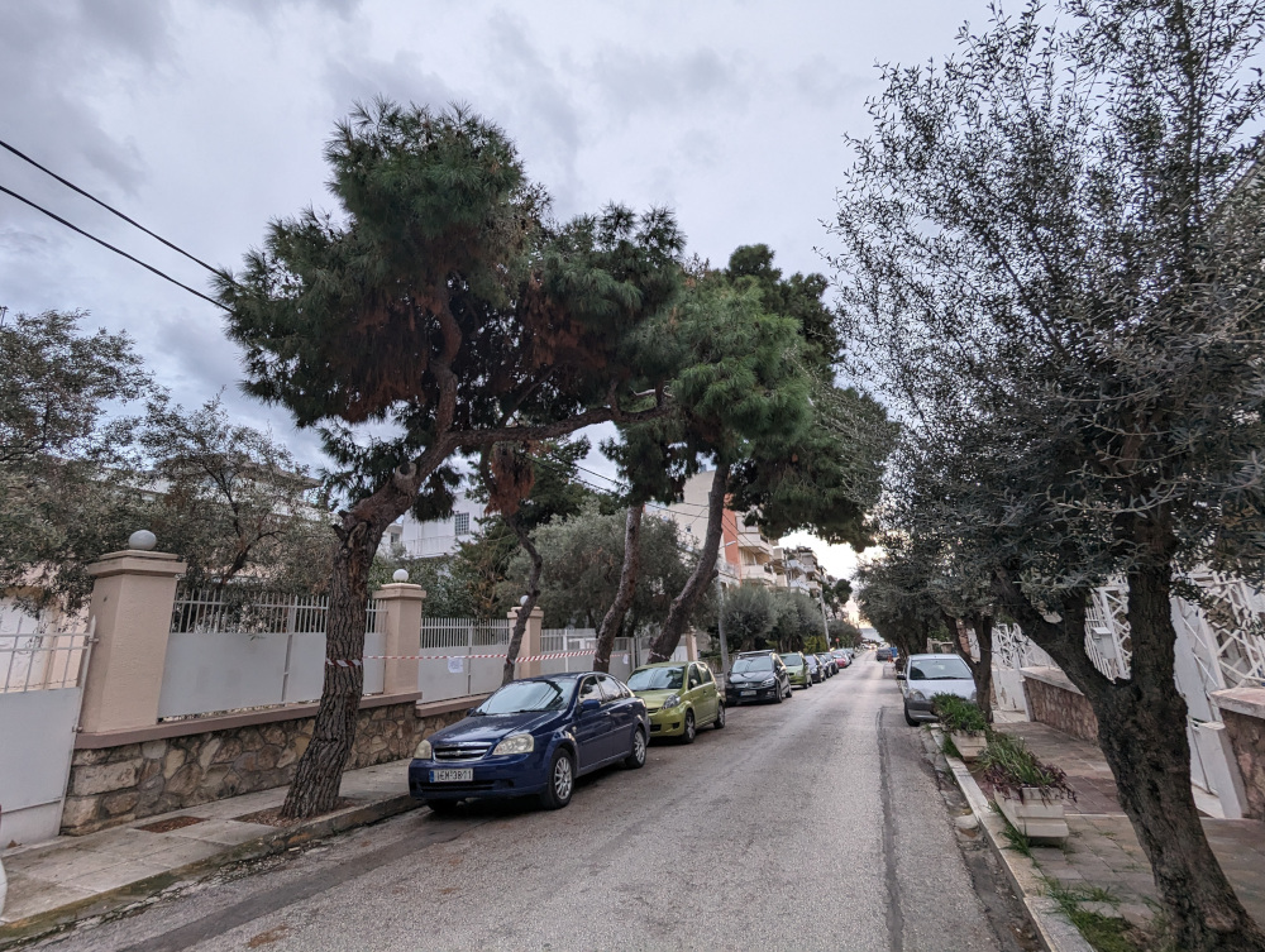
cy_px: 476
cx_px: 632
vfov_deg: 78.2
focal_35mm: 16
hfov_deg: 94.4
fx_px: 586
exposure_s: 1/108
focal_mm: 2.35
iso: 123
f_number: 2.2
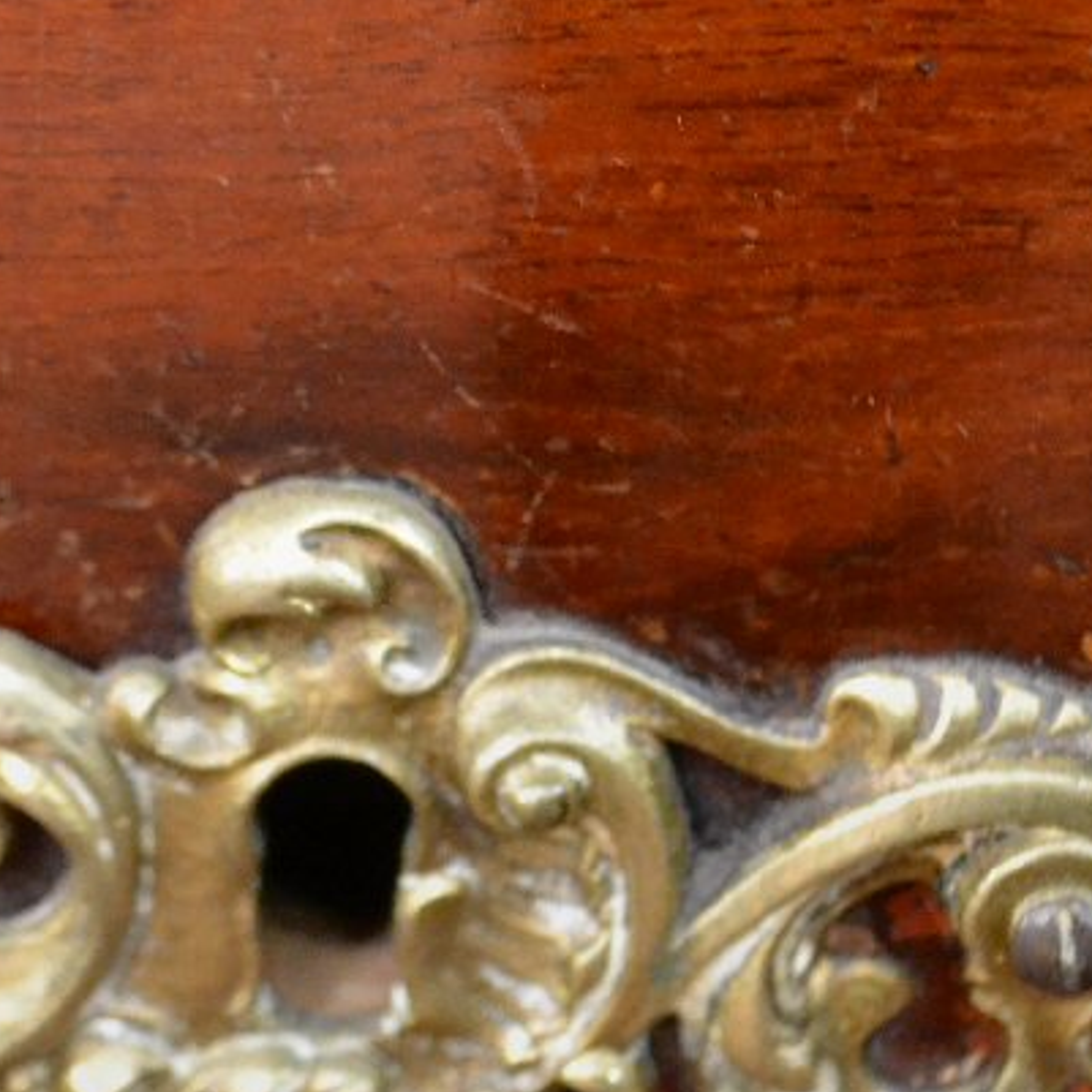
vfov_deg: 14.1
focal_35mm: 124
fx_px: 4426
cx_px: 343
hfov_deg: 14.0
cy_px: 640
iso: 3200
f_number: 4.2
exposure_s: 1/40
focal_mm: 26
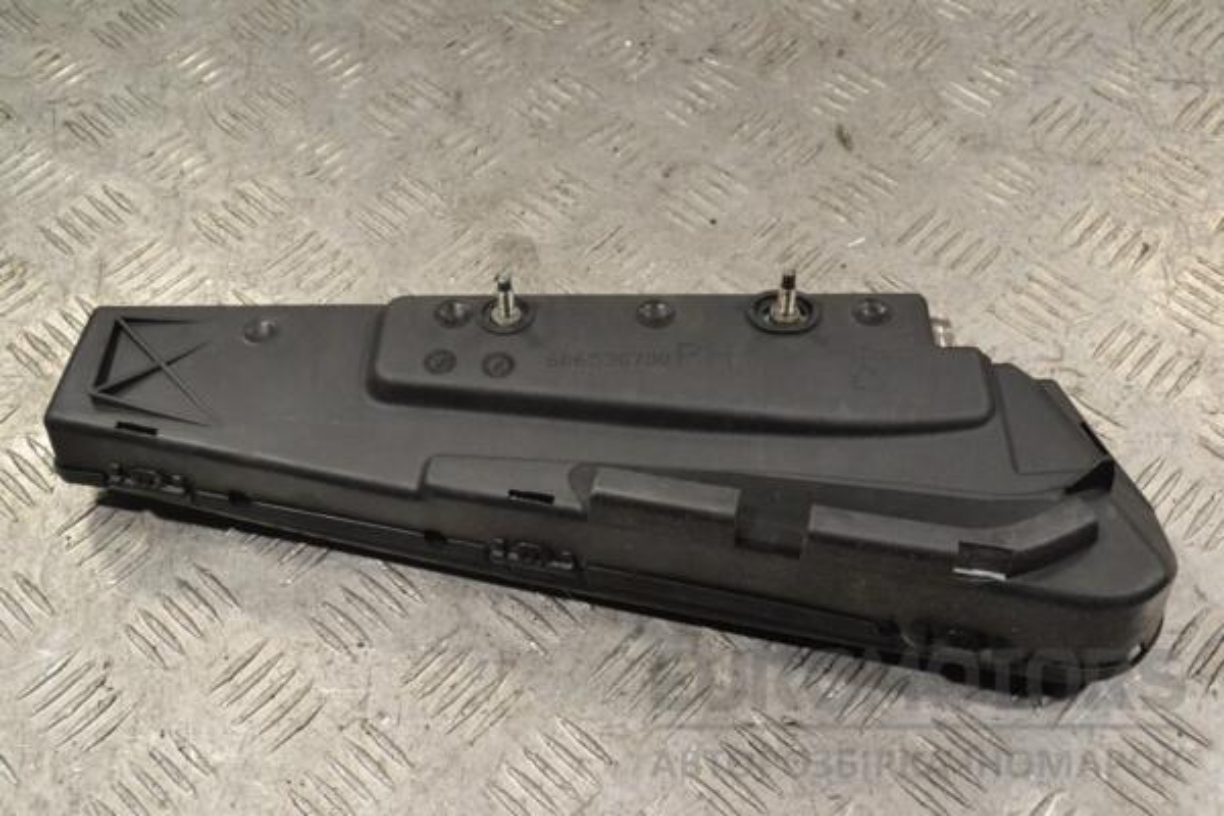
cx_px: 612
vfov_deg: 30.8
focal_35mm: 44
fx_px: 1479
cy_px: 408
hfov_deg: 45.0
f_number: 9
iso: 3200
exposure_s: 1/320
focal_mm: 29
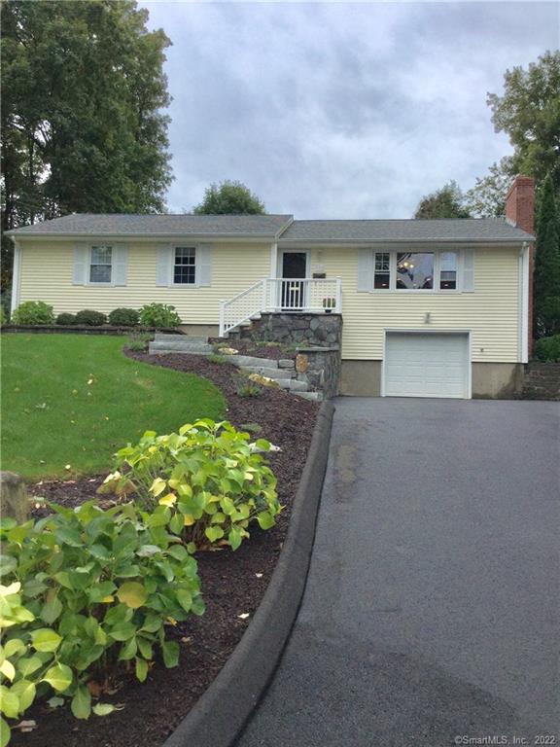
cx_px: 280
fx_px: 669
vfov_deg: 58.4
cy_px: 374
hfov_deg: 45.4
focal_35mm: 31
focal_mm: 3.3
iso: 25
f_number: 2.4
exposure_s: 1/1294
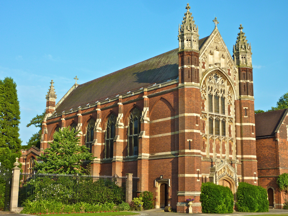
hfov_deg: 39.7
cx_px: 144
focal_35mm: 48
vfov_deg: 30.3
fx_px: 399
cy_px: 108
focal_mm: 7.9
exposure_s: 1/320
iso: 80
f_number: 4
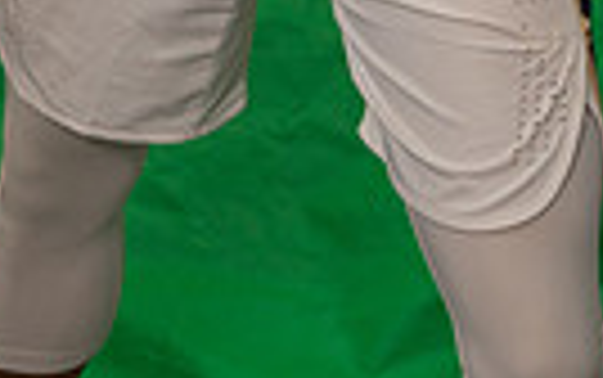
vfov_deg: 7.5
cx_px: 47
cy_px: -788
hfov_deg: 13.5
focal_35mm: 153
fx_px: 2516
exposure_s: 1/60
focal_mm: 24
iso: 800
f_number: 20
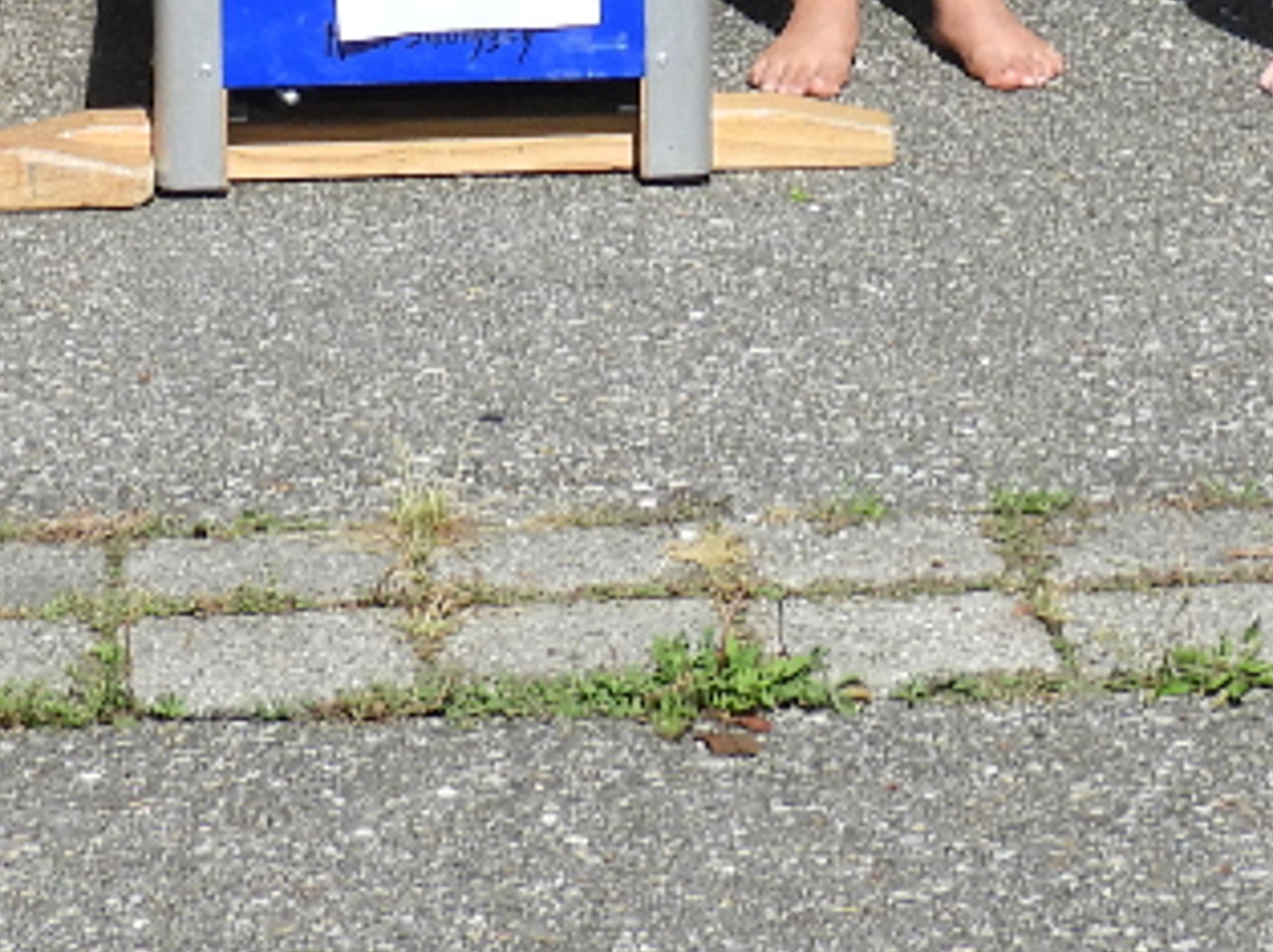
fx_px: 7496
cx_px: 880
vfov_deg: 7.0
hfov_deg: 9.7
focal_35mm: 204
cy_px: -1082
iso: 100
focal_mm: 7.2
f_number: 3.8
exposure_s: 1/1000
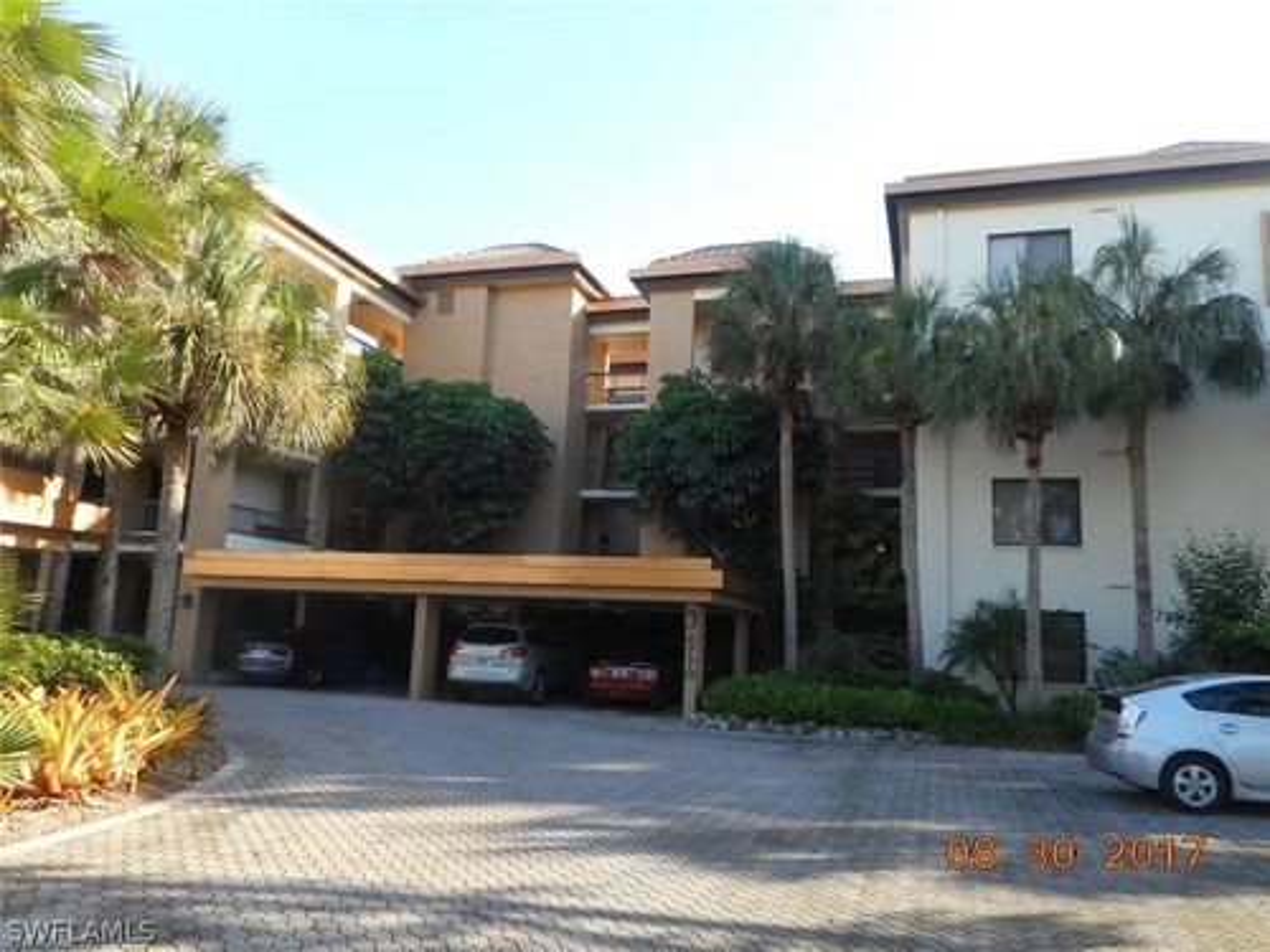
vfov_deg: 54.9
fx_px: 917
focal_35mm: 25
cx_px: 635
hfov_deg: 69.4
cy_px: 476
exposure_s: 1/125
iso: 80
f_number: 3.7
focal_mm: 4.5
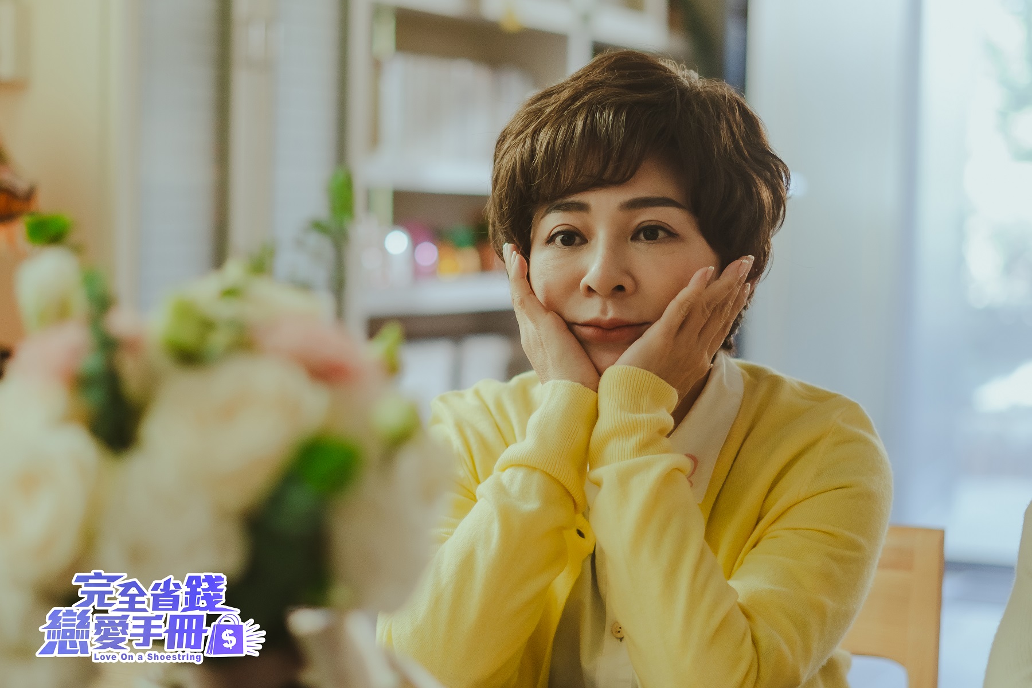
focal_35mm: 75
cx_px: 516
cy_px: 344
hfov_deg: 27.0
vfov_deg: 18.2
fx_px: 2150
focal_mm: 50
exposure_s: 1/160
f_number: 1.8
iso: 640
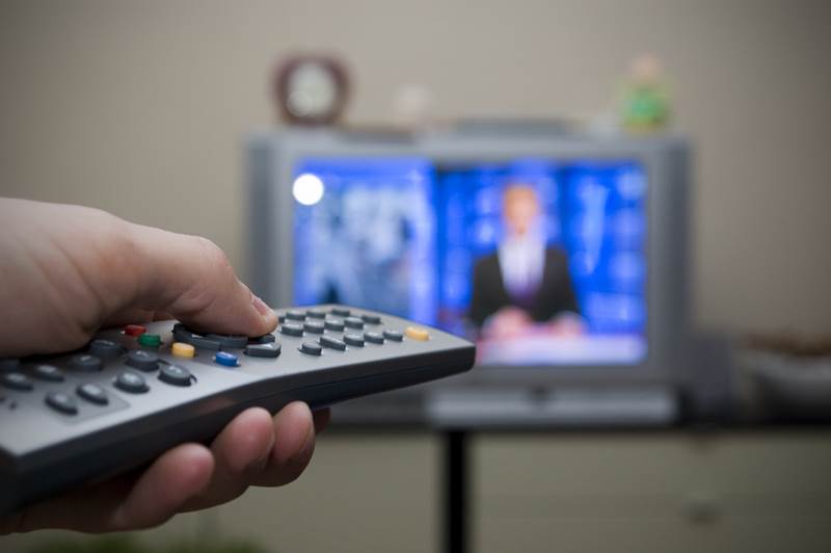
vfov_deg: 18.9
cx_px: 416
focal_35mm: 72
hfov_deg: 28.1
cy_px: 276
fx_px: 1661
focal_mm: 48
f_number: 5
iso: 400
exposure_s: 1/20
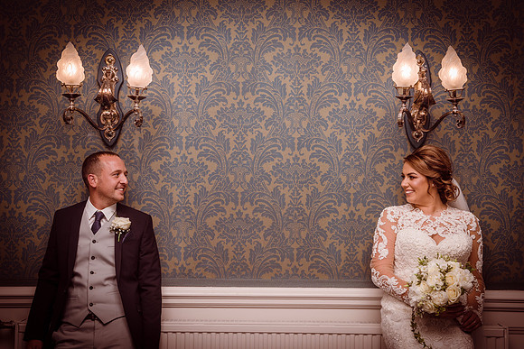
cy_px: 164
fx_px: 852
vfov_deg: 23.2
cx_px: 258
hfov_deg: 34.2
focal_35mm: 59
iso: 400
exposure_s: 1/80
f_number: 5.6
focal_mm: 55
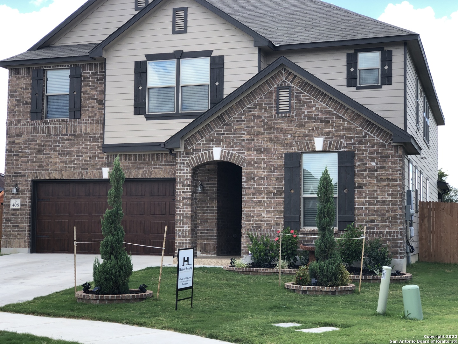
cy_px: 172
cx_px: 229
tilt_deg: +6.5
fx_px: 754
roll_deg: -0.8
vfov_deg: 25.7
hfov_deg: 33.8
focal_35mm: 57
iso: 20
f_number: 2.8
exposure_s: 1/234
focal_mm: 6.6
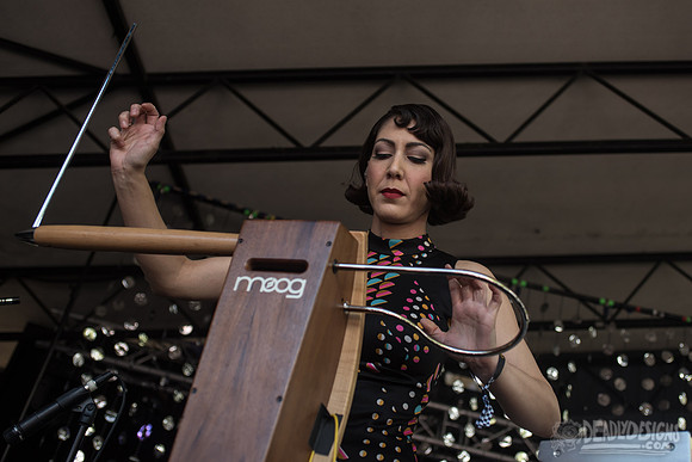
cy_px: 208
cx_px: 380
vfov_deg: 30.5
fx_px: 846
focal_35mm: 44
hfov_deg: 44.5
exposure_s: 1/250
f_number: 3.5
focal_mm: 40
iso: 250
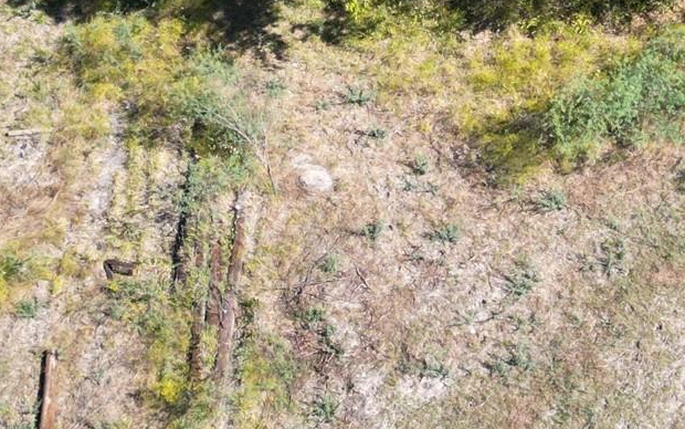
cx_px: 713
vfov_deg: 15.2
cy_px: -29
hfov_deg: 23.4
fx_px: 1569
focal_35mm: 84
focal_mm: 6.72
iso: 100
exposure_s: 1/1250
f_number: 1.7
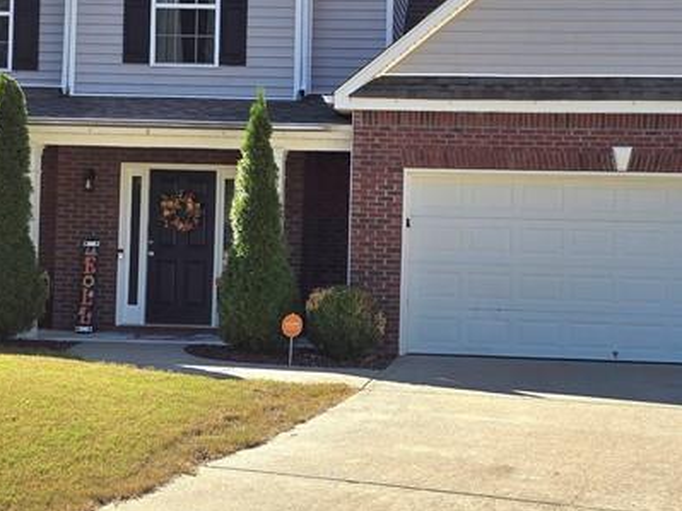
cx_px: 427
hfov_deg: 32.6
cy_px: 272
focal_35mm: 59
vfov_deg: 24.8
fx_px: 1162
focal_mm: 6.3
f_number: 1.7
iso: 12
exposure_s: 1/476
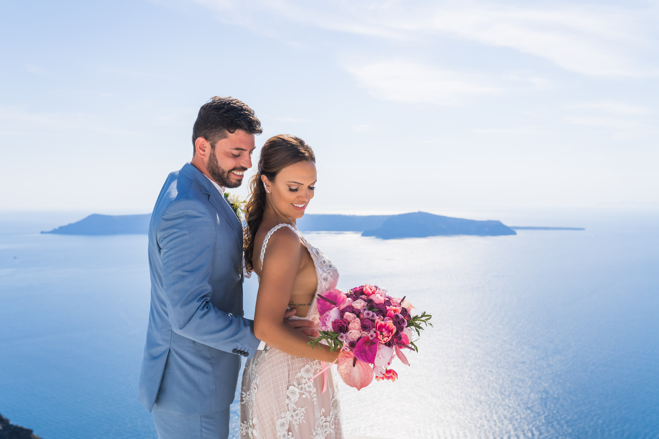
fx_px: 641
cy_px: 220
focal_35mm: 35
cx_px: 330
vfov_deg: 37.9
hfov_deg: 54.4
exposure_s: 1/4000
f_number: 5
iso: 400
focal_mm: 35
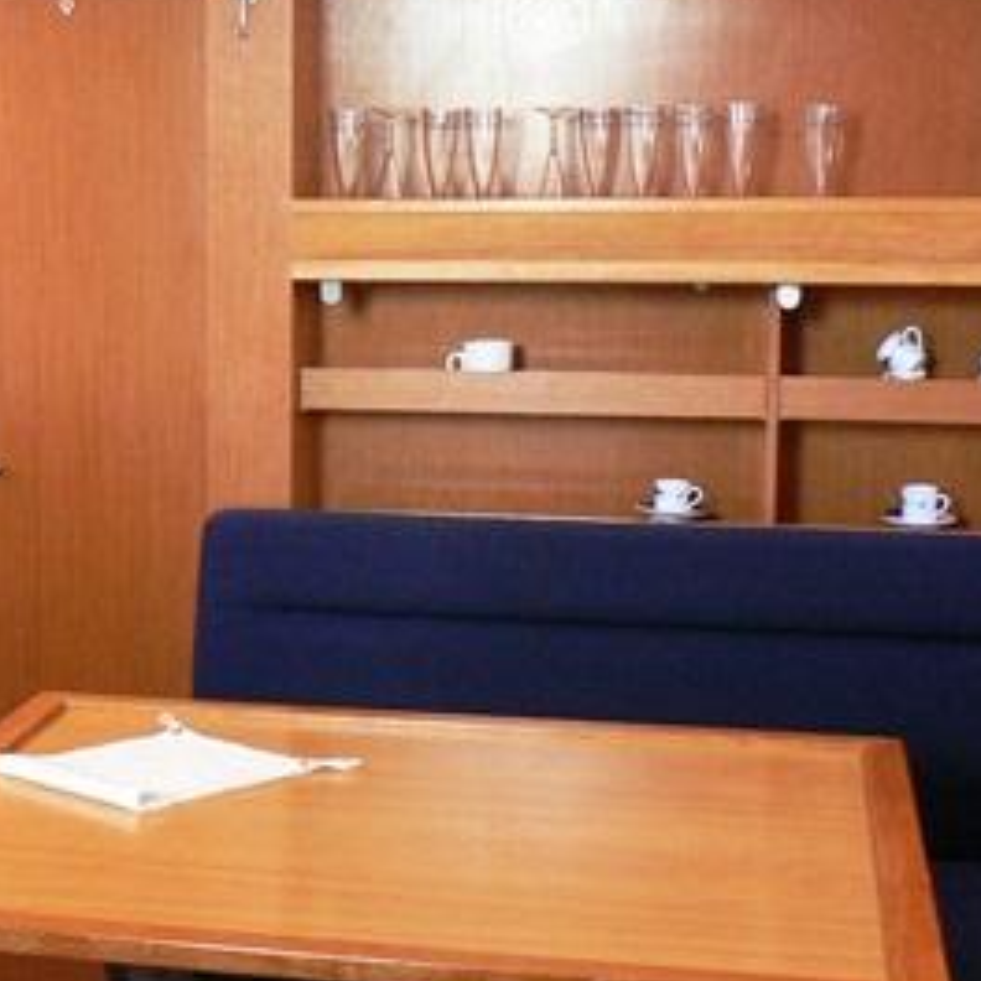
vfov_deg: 22.5
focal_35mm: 77
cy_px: 420
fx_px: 2469
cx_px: -45
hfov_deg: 21.5
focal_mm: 6
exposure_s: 1/25
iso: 200
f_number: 2.8
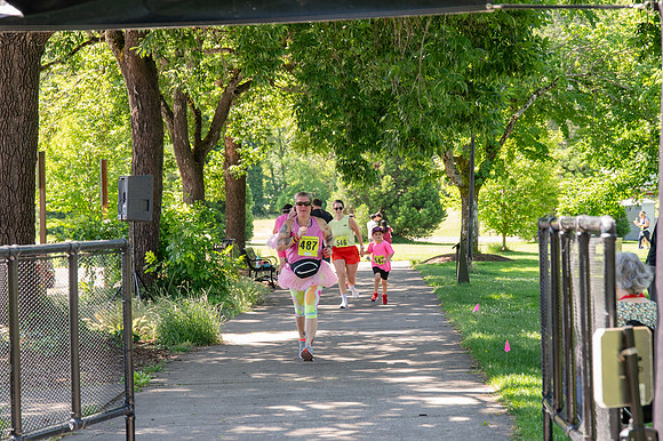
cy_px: 220
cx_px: 332
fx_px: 1712
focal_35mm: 93
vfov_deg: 14.7
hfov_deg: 21.9
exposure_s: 1/400
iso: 500
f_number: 4
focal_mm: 62
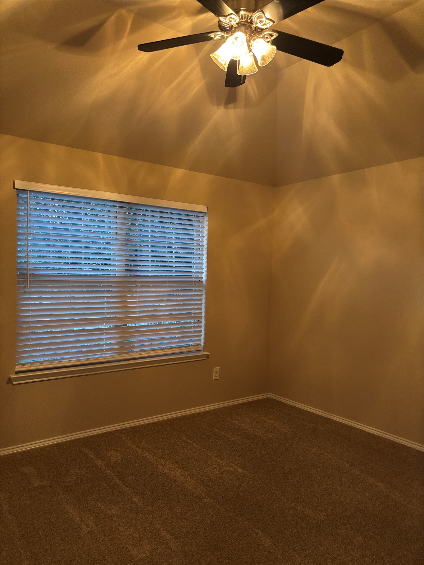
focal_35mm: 26
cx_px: 212
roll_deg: -1.2
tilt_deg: -1.1
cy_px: 282
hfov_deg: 53.1
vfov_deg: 67.3
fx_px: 425
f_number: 1.6
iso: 640
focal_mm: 5.96
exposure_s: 1/30
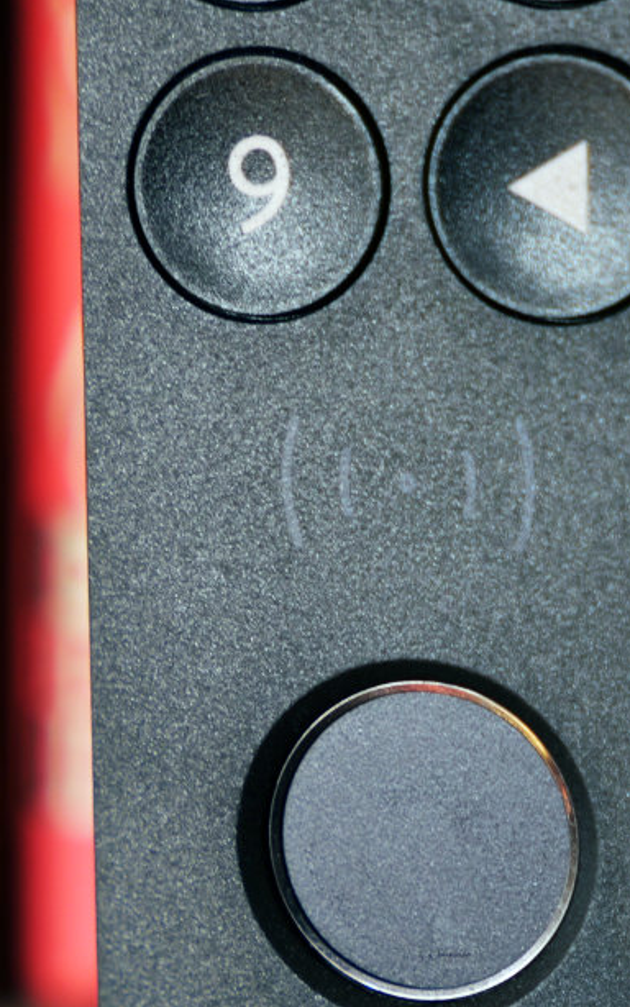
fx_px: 6123
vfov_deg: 9.4
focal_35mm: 223
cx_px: 377
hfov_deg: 5.9
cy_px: 917
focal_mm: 70
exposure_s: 1/100
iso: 640
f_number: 5
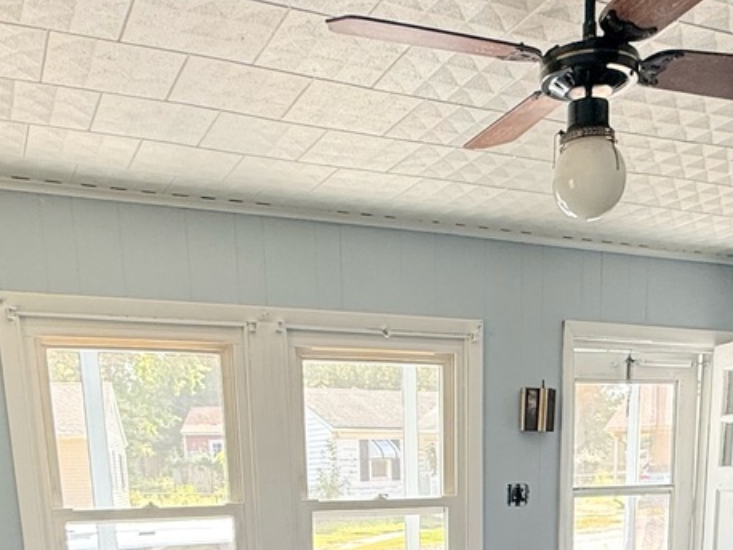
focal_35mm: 44
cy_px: 692
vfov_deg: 27.9
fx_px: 932
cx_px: 429
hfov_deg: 42.8
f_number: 2.2
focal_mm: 2.22
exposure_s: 1/99
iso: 80
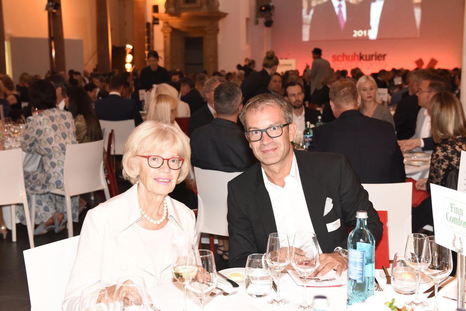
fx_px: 673
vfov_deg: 26.0
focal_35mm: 52
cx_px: 233
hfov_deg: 38.2
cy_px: 156
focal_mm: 52
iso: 3200
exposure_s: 1/80
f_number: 4.5
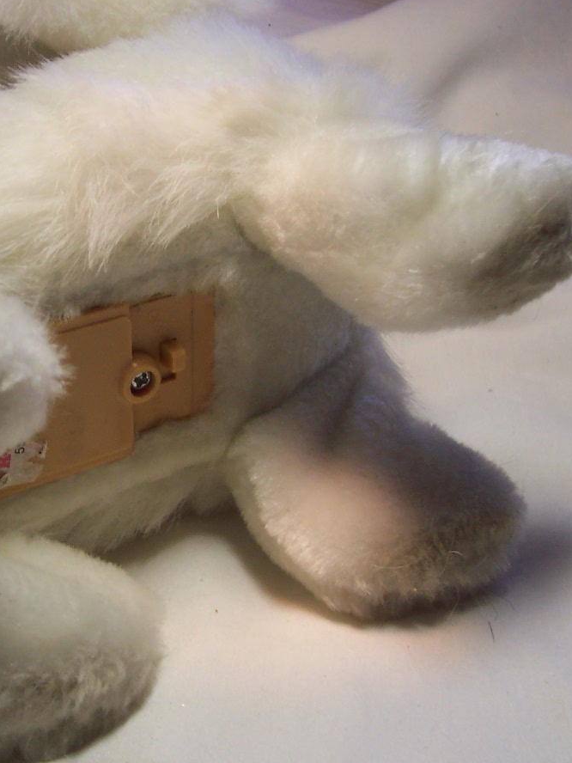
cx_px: 143
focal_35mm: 50
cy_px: 380
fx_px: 1102
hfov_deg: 28.7
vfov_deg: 38.2
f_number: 2.8
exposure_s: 1/60
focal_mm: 5.6
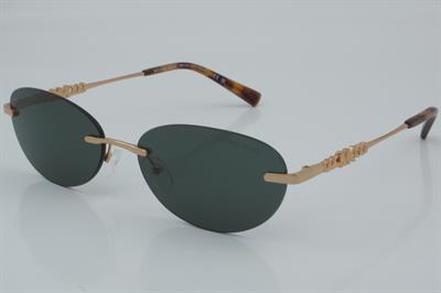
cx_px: 220
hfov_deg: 27.0
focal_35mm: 75
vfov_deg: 18.2
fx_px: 918
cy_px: 146
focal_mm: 50
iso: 100
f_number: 32
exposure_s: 1/4
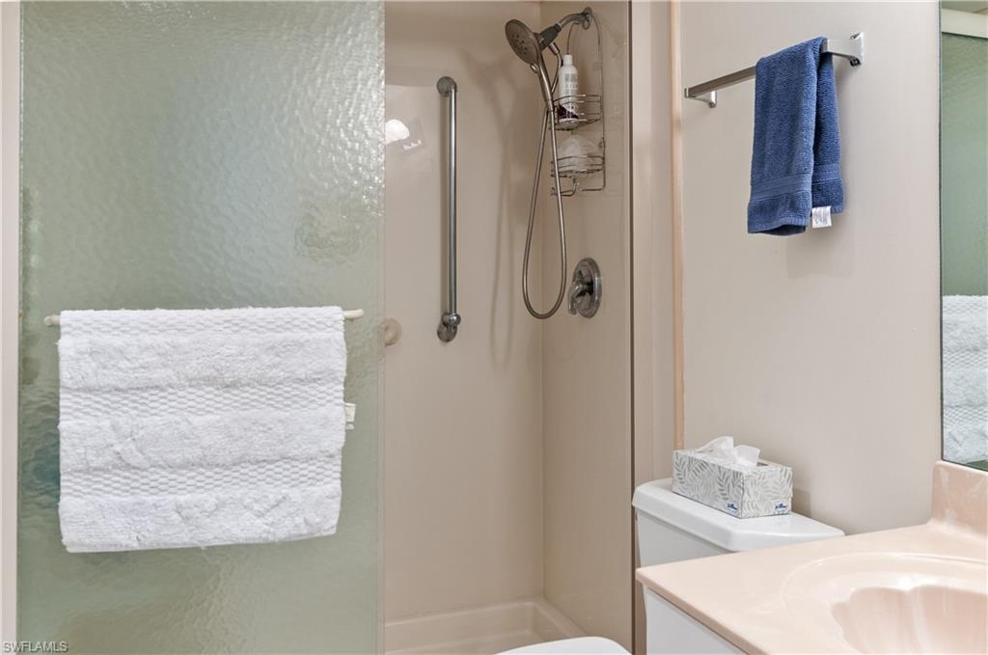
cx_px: 494
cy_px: 328
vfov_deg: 43.5
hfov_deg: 62.0
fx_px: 822
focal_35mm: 30
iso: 200
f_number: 8
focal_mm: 20
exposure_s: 1/5
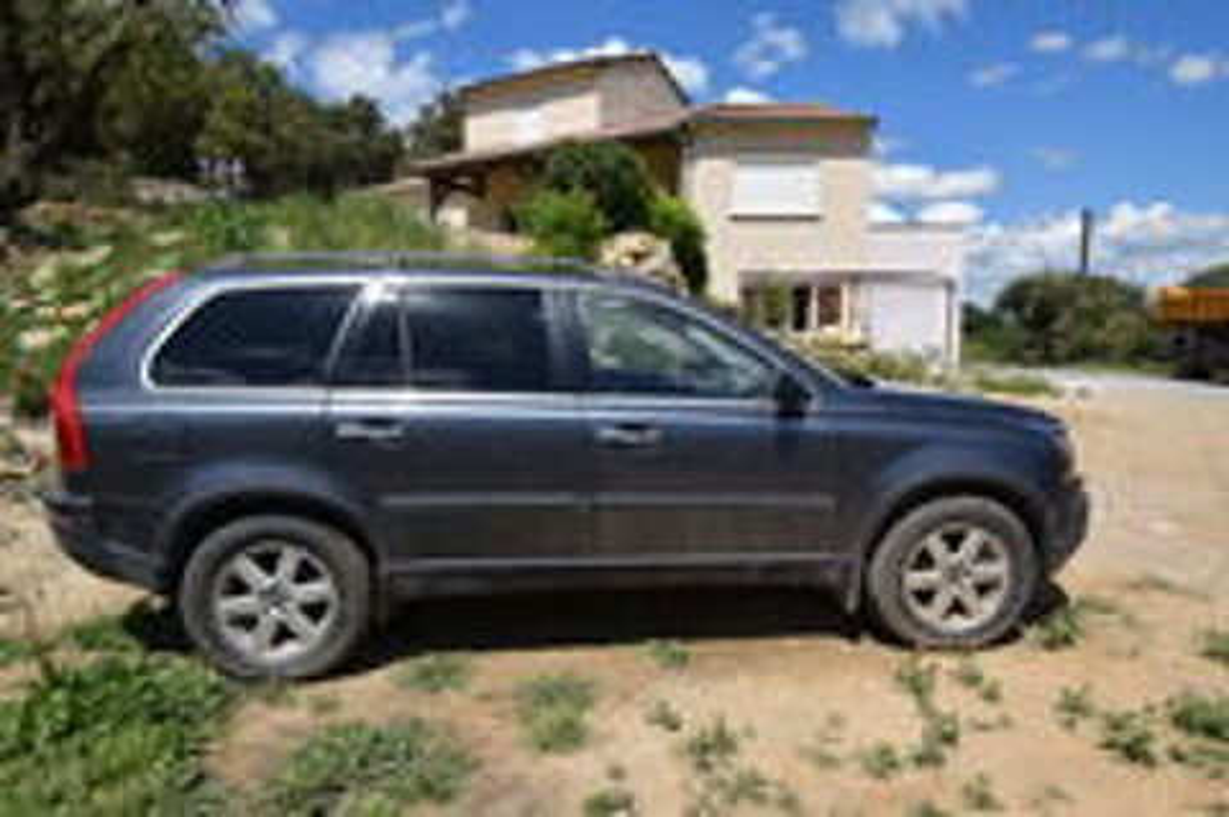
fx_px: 716
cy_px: 408
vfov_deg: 59.4
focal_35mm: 21
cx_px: 614
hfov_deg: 81.3
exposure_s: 1/500
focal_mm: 14
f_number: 11
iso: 200
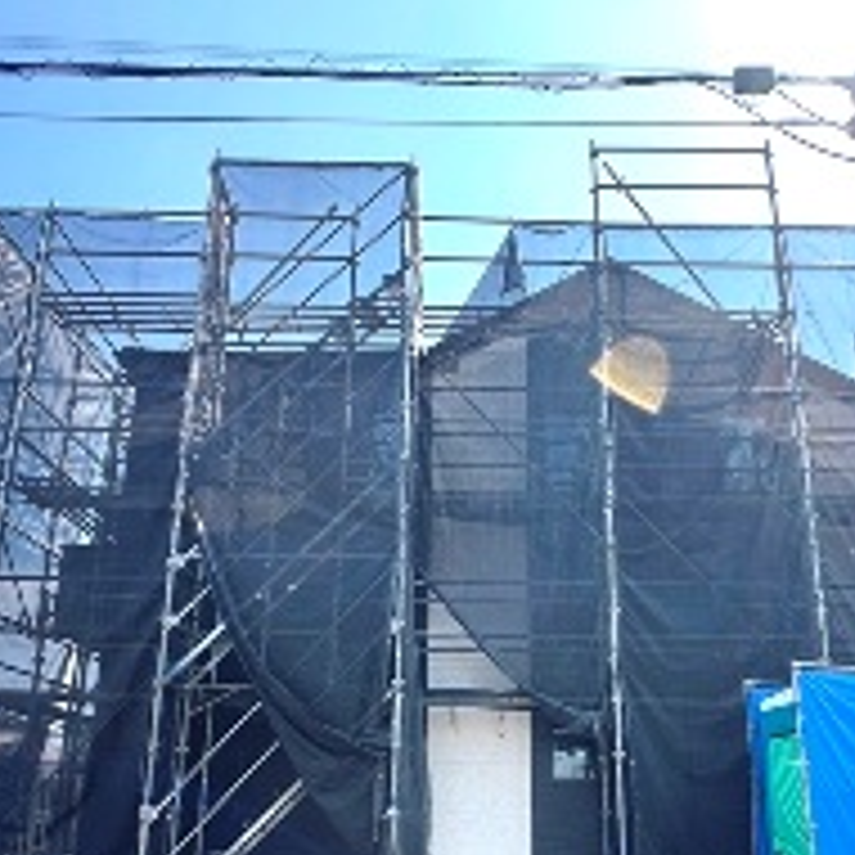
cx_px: 459
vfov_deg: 57.6
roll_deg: -0.8
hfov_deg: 60.9
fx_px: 727
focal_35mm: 26
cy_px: 648
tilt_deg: +12.7
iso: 40
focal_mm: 2.22
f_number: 2.2
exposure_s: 1/421
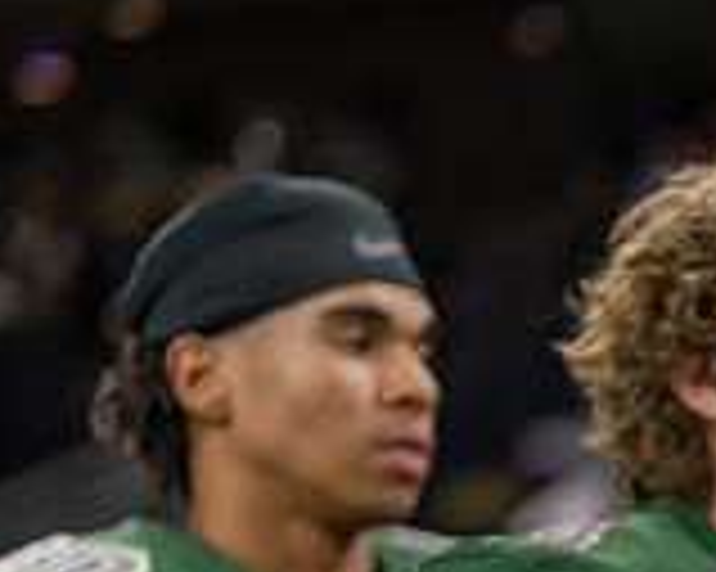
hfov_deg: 10.1
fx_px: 3876
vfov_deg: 8.2
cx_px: 1148
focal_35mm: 183
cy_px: 887
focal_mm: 50
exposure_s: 1/500
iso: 160
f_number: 1.2
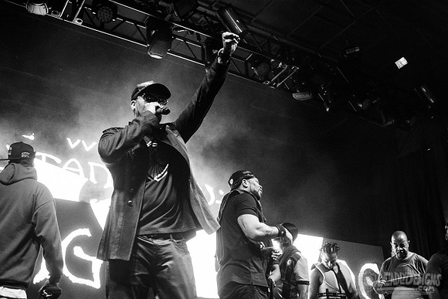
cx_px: 224
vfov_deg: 33.4
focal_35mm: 40
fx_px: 498
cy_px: 150
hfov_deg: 48.4
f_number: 3.5
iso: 2000
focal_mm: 40
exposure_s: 1/250
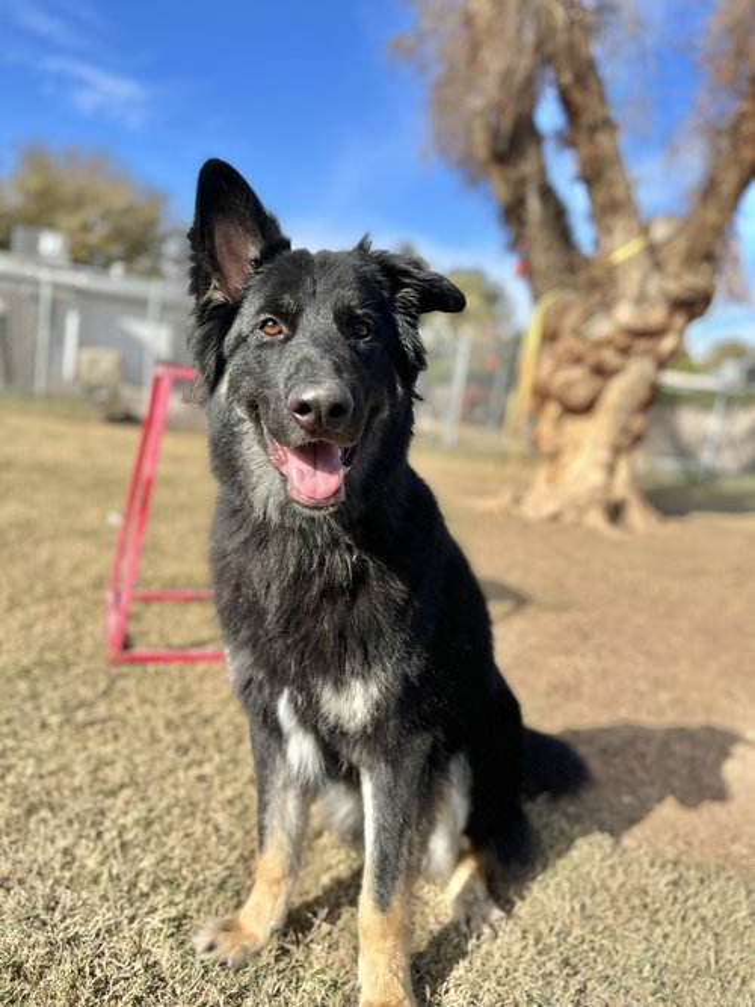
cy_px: 504
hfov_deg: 53.0
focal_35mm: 26
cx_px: 378
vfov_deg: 67.3
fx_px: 756
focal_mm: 5.1
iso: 50
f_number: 1.6
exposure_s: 1/2179
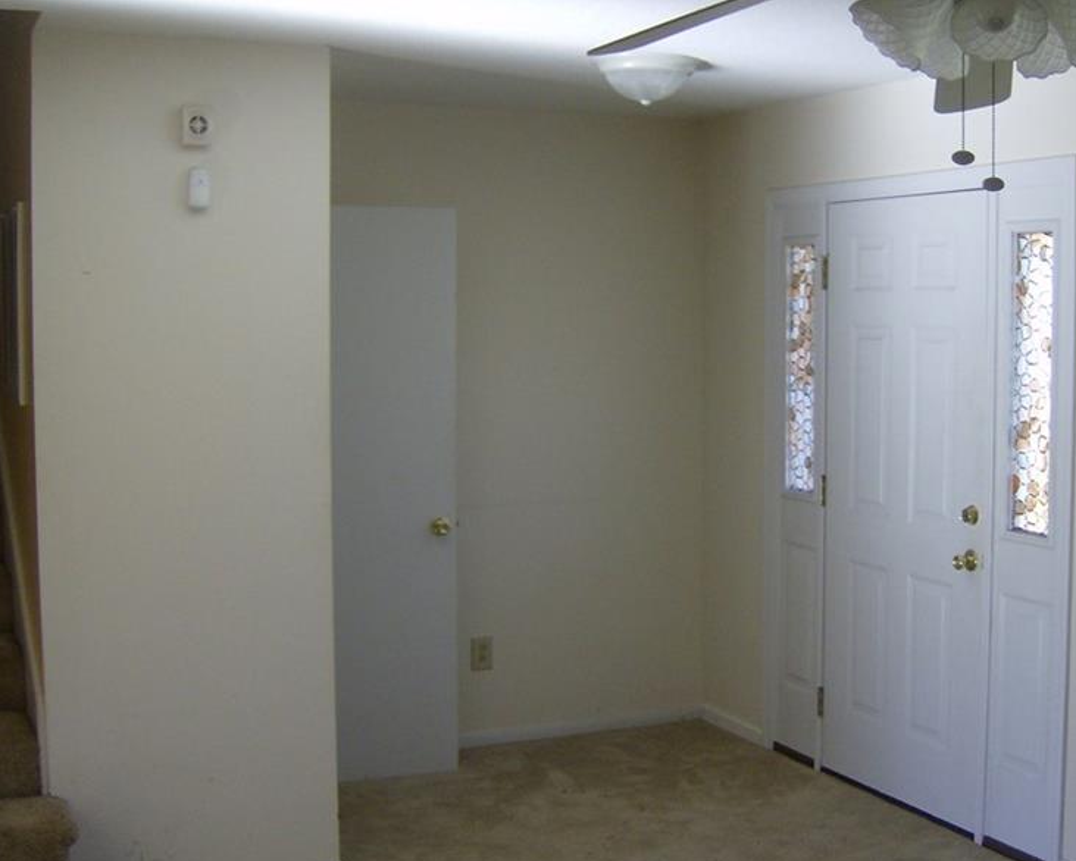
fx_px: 1561
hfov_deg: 37.6
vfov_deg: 30.8
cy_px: 394
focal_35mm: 49
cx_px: 717
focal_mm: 6
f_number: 2.8
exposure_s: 1/64
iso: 123
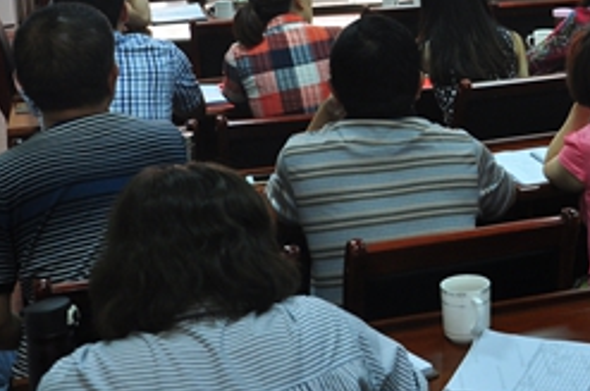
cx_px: 549
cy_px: 50
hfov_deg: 25.7
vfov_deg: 17.7
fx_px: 1244
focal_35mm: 76
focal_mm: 25
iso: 720
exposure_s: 1/30
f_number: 4
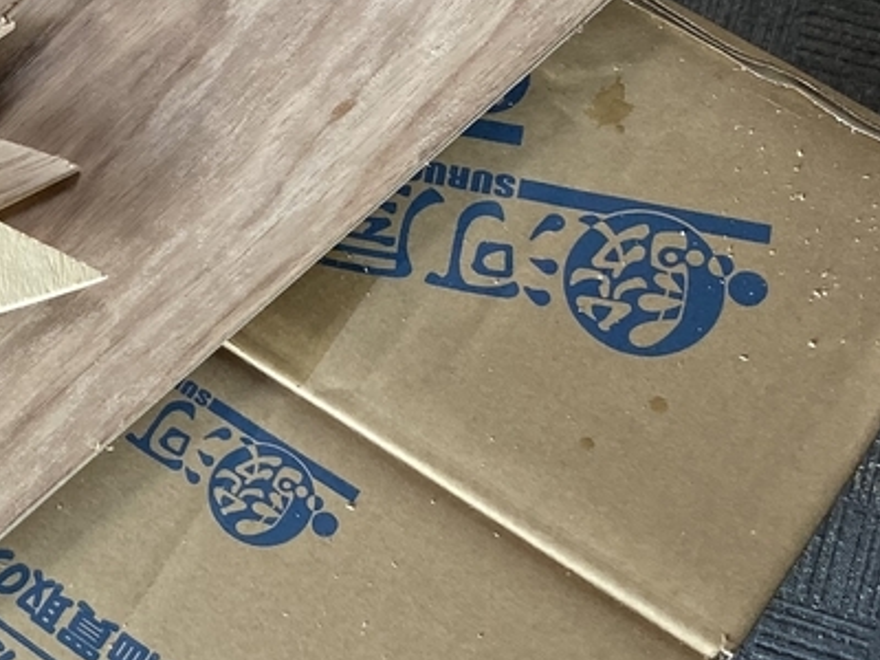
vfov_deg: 18.8
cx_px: -387
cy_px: 187
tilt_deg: -72.1
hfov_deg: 21.5
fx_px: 1983
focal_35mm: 78
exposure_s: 1/65
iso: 125
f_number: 1.8
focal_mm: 4.25
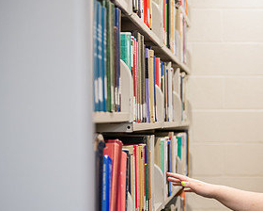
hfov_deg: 17.5
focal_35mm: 107
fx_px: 833
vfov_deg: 14.4
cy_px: 148
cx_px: 259
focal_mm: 55
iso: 800
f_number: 2.8
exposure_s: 1/200
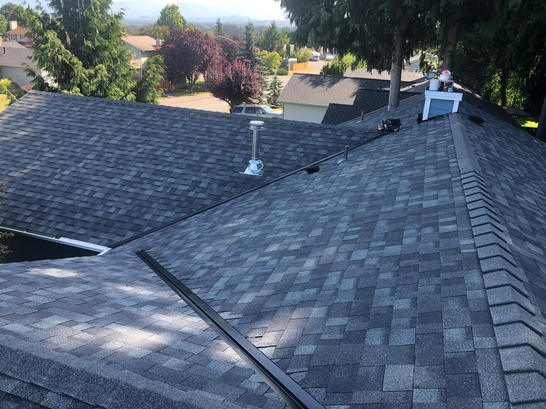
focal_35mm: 28
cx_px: 273
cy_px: 204
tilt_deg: -21.8
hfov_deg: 63.4
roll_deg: -4.2
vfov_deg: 49.7
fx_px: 442
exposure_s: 1/139
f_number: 1.8
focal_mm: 3.99
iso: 20
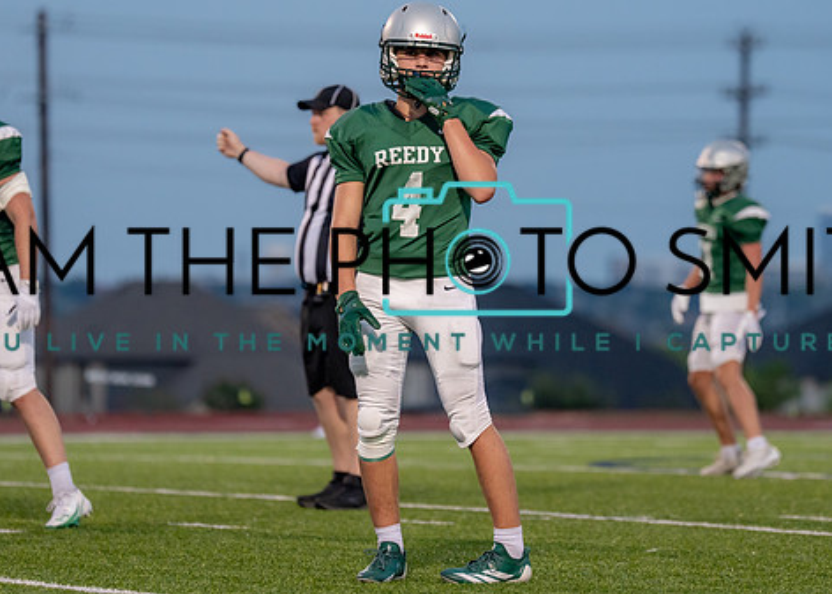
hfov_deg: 8.3
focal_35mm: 244
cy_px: 226
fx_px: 5765
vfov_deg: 5.9
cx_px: 408
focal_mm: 151
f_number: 2.8
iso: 800
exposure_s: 1/1000
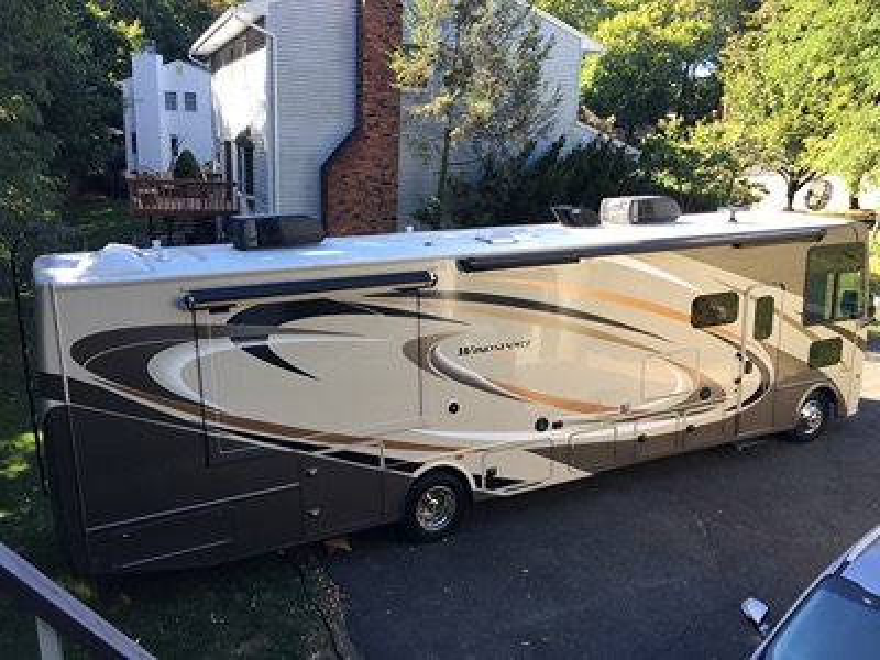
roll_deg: -2.8
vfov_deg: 48.2
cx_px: 440
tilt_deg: -15.0
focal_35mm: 29
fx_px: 737
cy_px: 330
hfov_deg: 61.7
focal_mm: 4.15
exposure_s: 1/147
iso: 25
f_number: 2.2
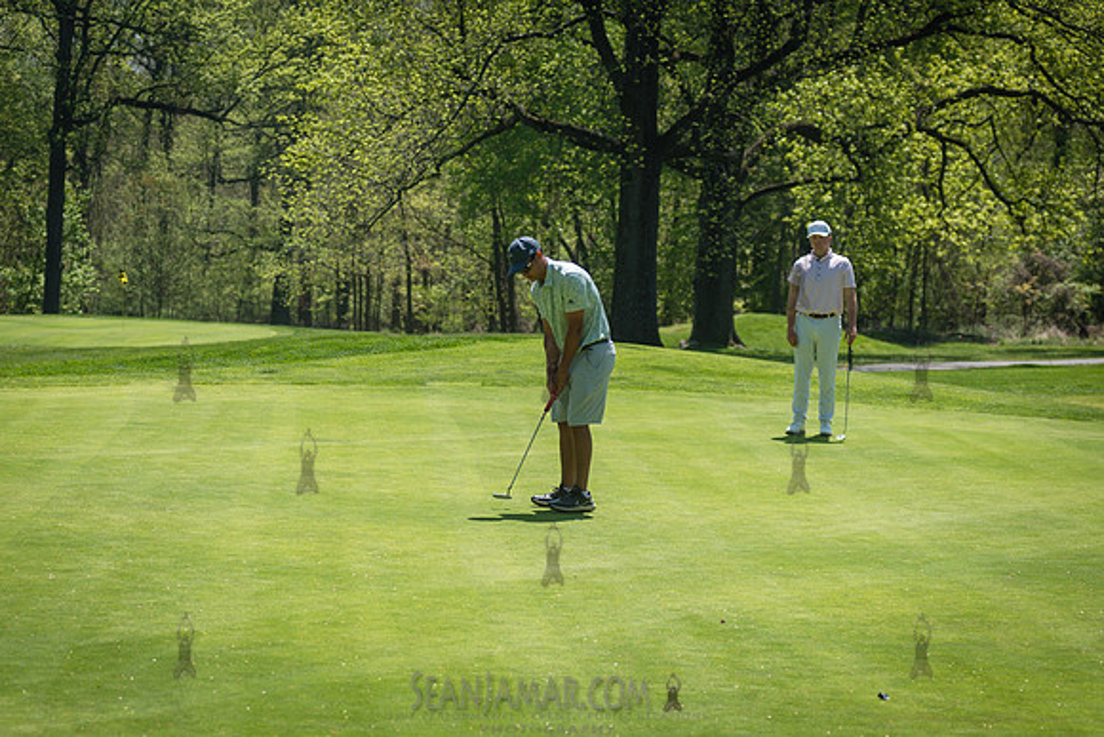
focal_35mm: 106
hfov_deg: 19.3
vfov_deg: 13.0
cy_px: 329
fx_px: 3236
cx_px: 467
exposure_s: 1/1000
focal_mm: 80
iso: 100
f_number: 3.5
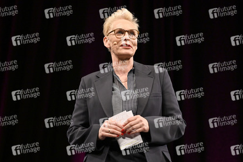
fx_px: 479
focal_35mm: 71
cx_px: 121
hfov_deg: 28.5
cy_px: 80
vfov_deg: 19.2
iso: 1600
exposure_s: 1/400
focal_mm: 70
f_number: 2.8
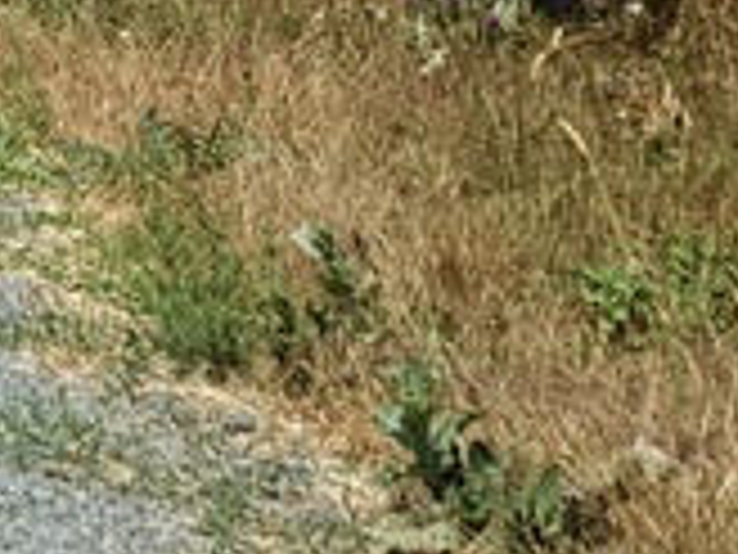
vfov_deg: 8.3
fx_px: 3454
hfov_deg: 11.7
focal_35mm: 162
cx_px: -364
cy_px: -811
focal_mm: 4.2
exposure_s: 1/3296
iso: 50
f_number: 1.7
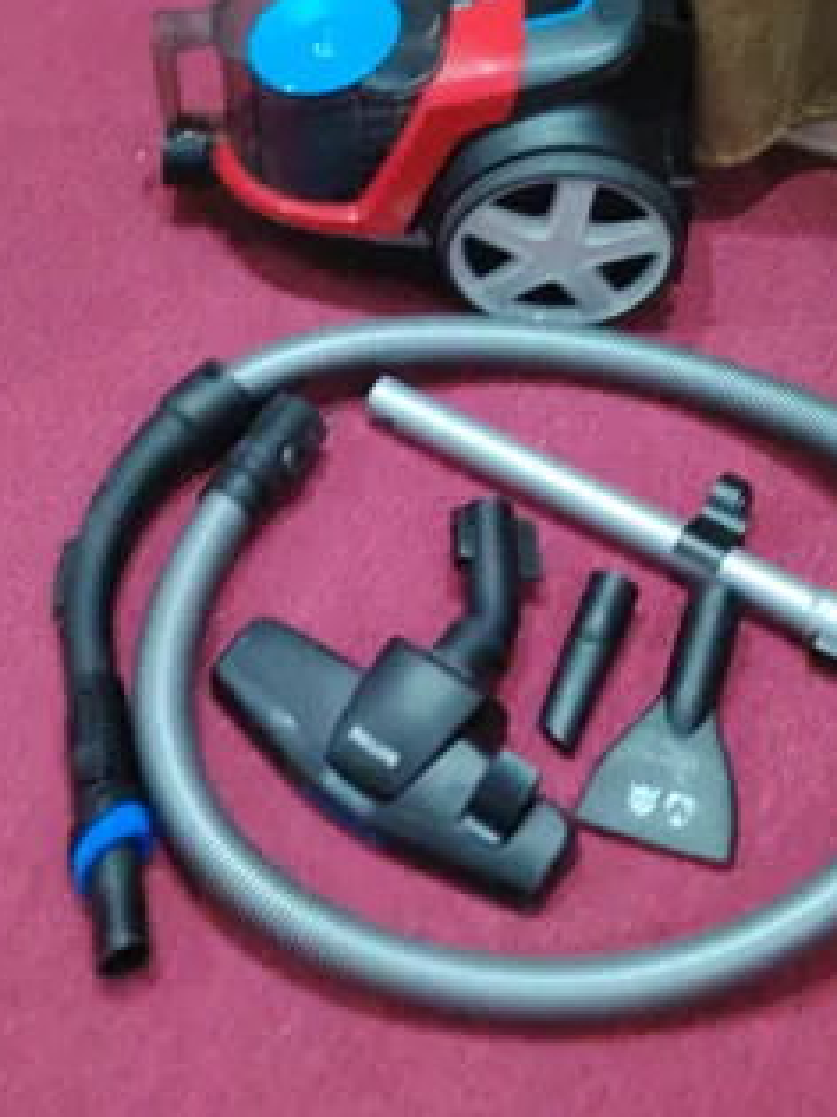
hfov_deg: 24.0
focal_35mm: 61
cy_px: 525
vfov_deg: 31.7
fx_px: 1968
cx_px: 454
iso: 1097
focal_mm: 5.25
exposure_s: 1/25
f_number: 4
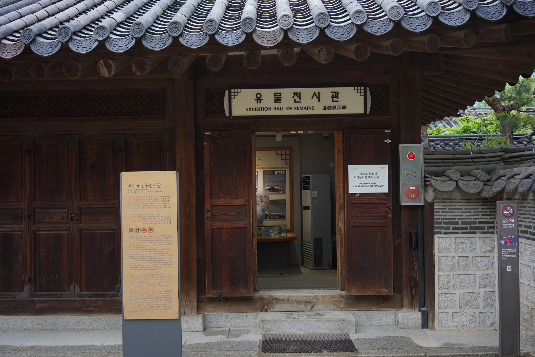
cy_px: 178
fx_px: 520
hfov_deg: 54.4
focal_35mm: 35
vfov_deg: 37.9
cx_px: 268
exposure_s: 1/125
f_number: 8
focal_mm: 35
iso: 800
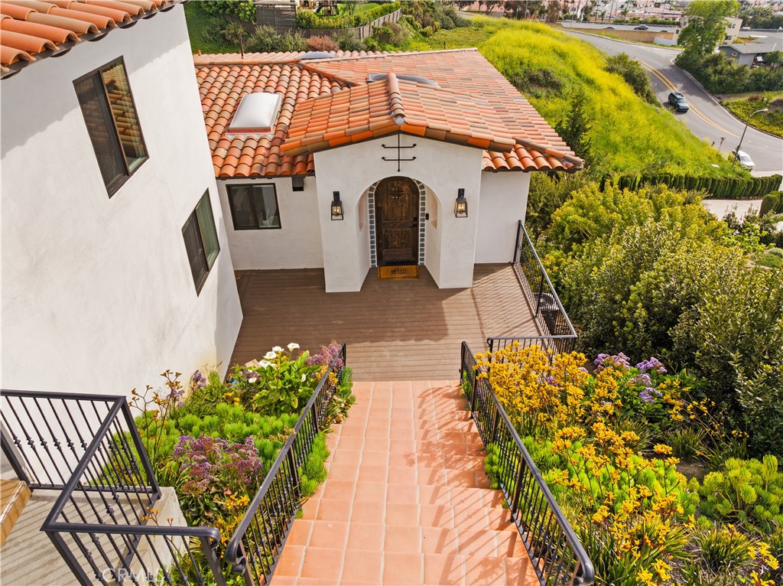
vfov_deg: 56.7
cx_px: 392
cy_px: 293
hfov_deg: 71.6
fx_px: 542
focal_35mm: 24
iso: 100
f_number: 4
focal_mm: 12.29
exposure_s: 1/1250
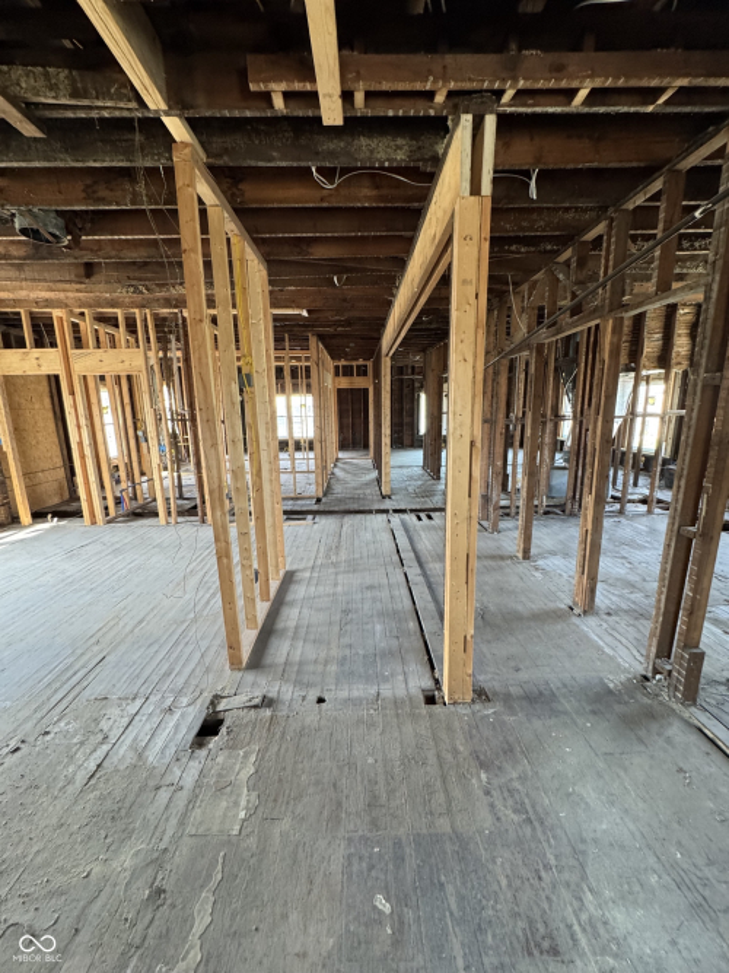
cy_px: 486
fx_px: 393
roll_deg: -0.2
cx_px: 364
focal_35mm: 14
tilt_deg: -10.8
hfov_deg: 85.7
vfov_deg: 102.1
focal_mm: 2.22
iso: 320
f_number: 2.2
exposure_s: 1/74
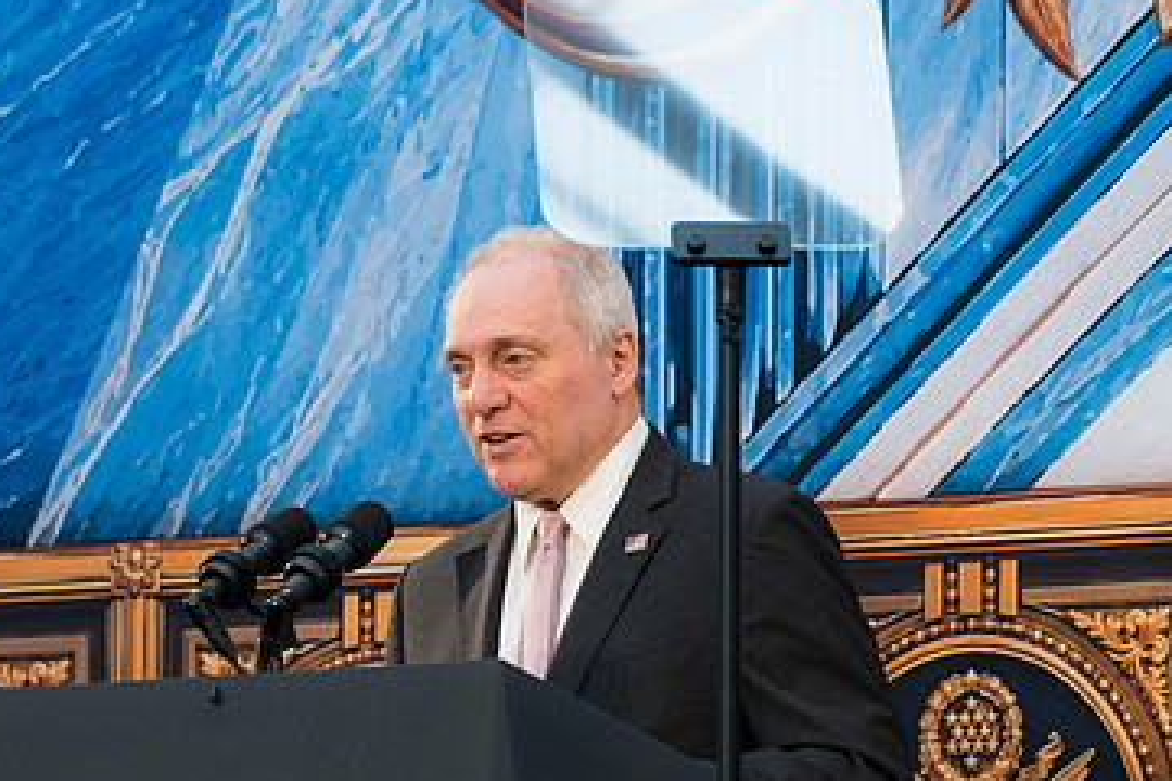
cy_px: 537
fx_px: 11784
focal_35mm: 362
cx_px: 534
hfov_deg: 5.7
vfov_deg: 3.8
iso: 360
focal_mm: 150
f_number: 4
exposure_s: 1/160
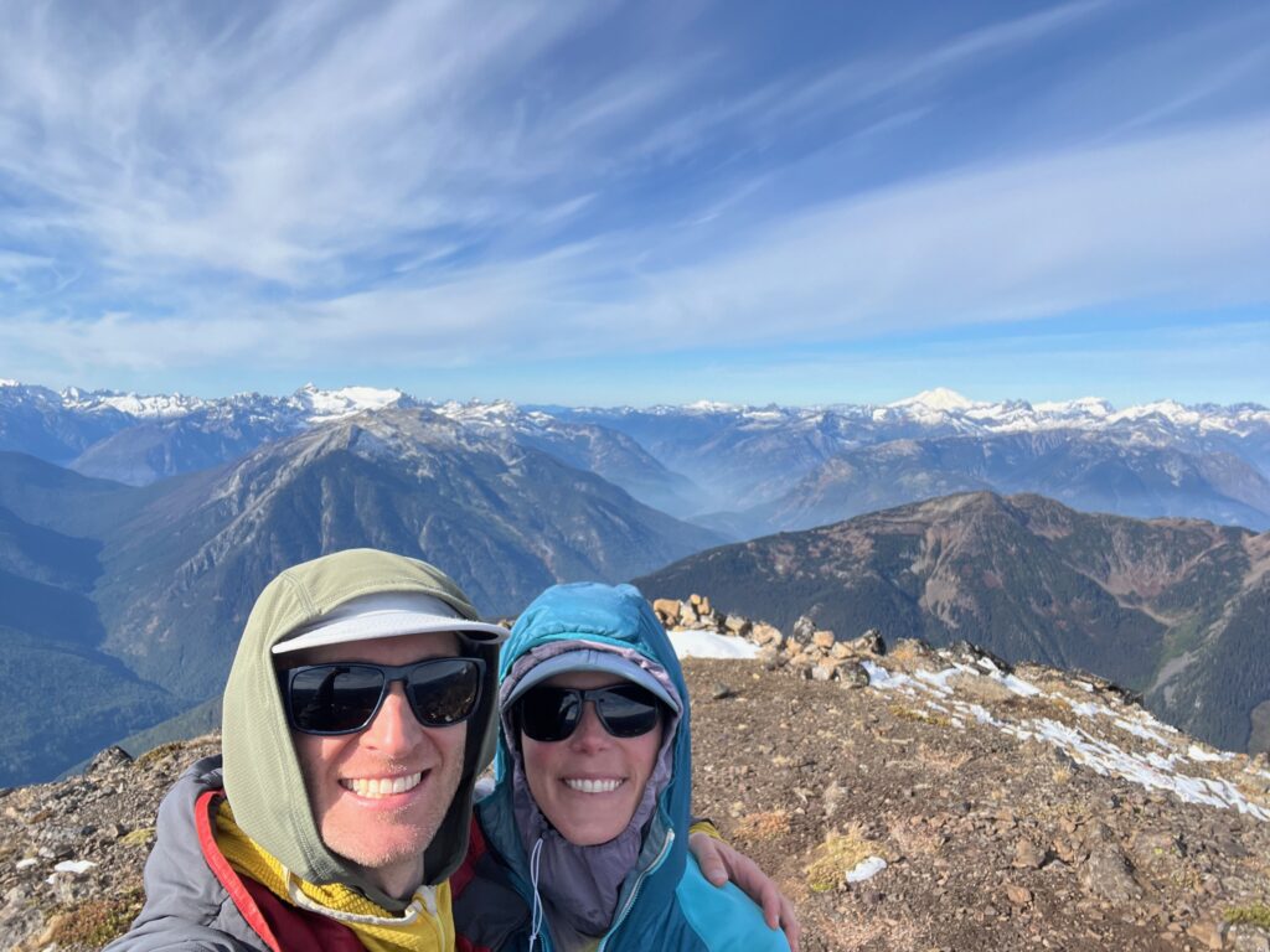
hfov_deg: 73.9
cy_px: 476
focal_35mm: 23
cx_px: 635
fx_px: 844
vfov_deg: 58.9
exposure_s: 1/730
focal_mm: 2.71
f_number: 2.2
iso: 32
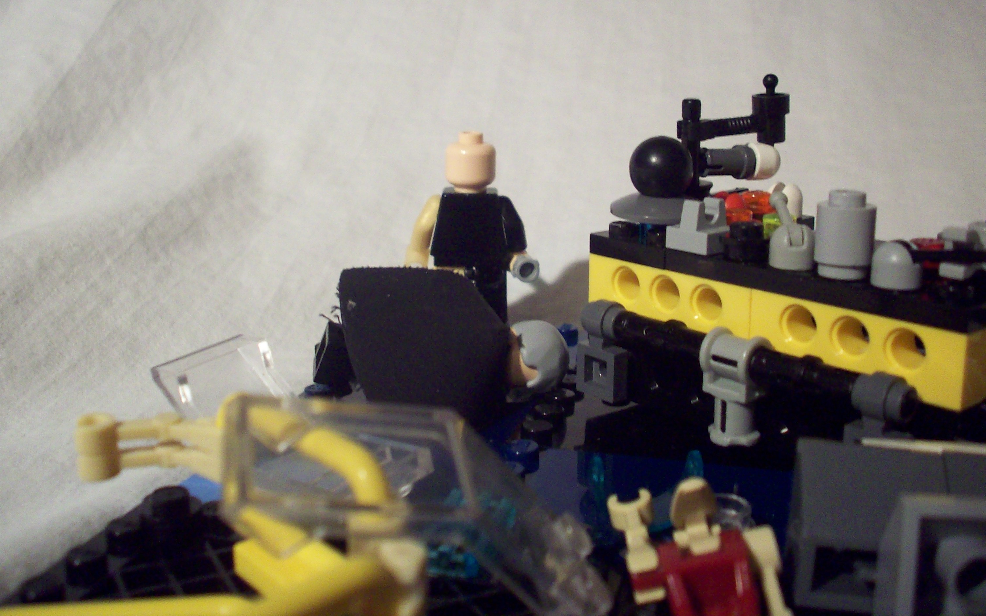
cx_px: 490
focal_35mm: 40
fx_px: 1075
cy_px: 242
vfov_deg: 31.9
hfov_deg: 49.3
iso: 160
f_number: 2.8
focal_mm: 6.2
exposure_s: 1/9.91
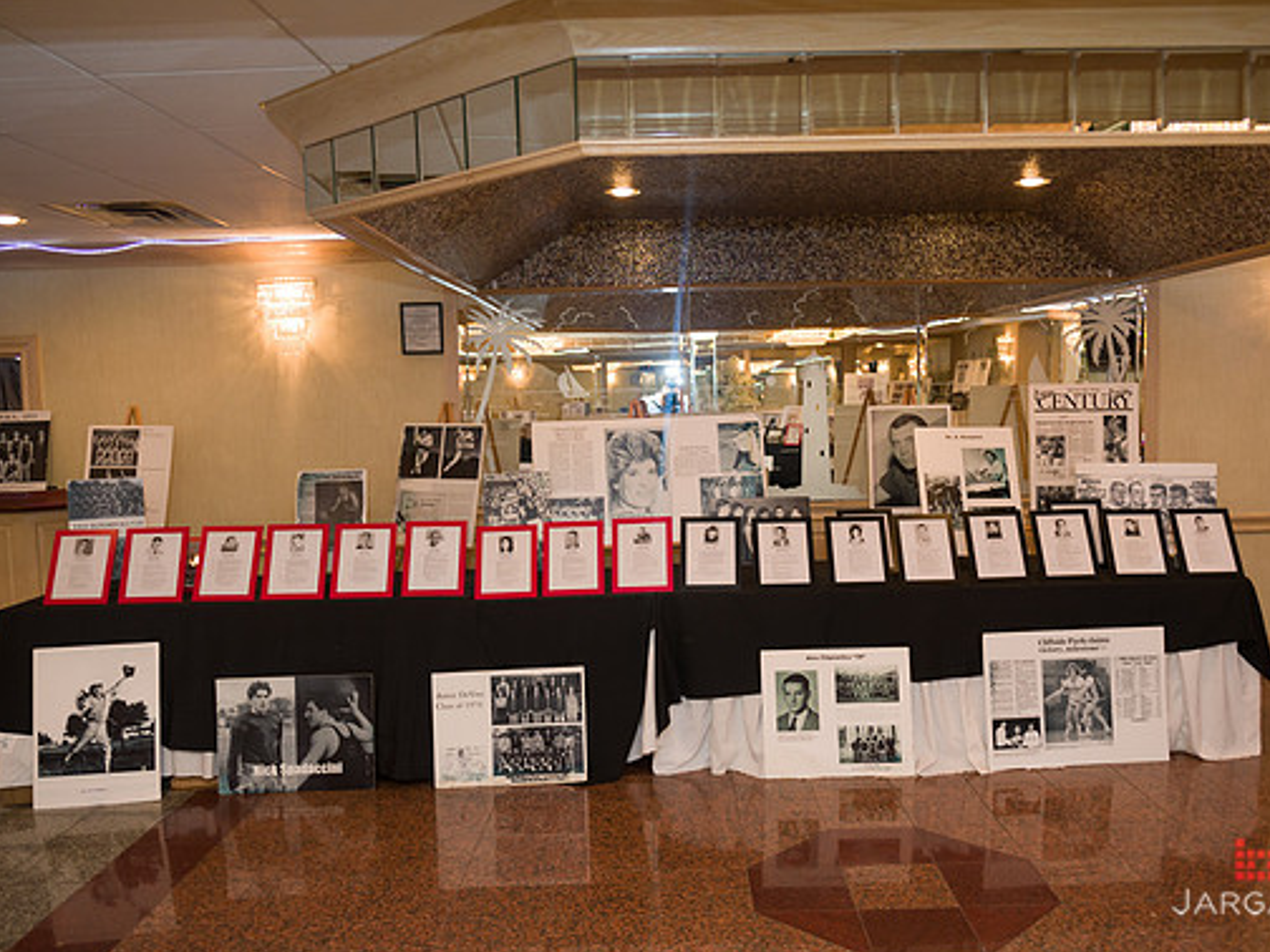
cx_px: 683
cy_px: 482
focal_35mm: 31
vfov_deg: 45.4
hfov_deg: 58.3
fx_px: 1137
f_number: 3.2
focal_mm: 28
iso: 1000
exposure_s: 1/125
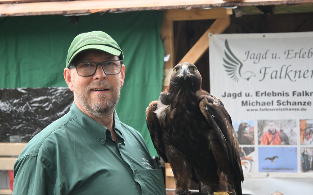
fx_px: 657
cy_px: 92
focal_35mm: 77
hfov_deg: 26.8
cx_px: 157
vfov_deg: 16.9
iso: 1800
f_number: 6.3
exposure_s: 1/250
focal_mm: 50
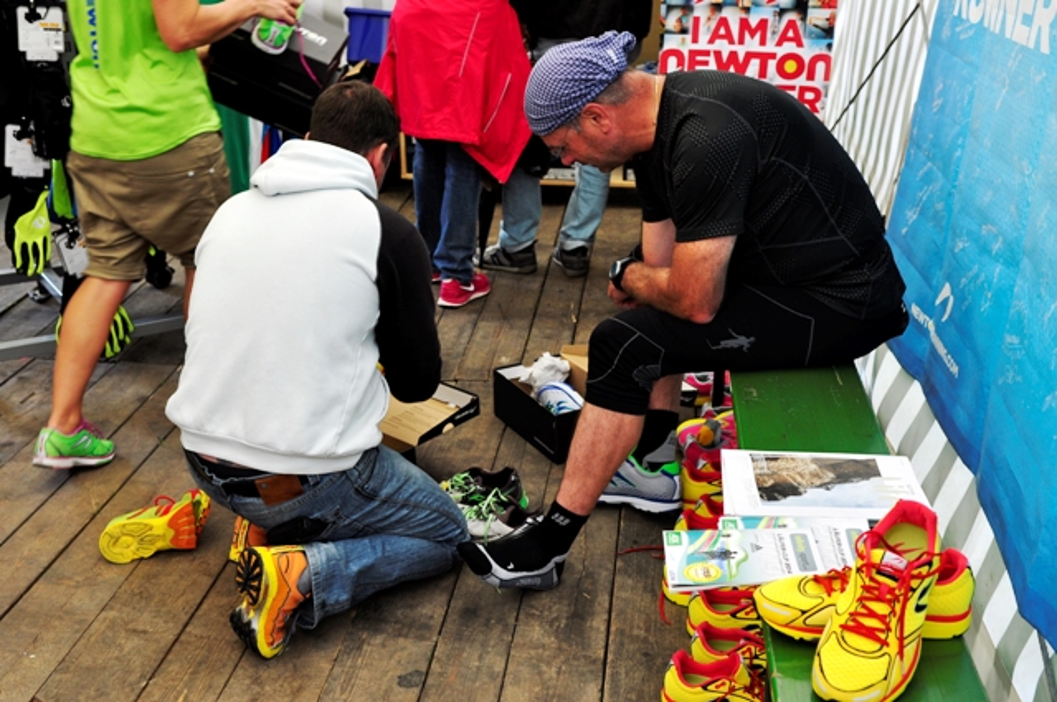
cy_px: 351
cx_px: 528
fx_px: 1320
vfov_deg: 29.8
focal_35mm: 45
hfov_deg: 43.7
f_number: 3.5
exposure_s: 1/80
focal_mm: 30
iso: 320
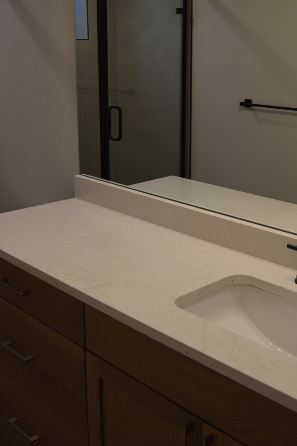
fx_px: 533
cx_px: 198
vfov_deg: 45.2
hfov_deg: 30.9
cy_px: 174
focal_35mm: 43
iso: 400
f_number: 5
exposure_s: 1/100
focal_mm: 20
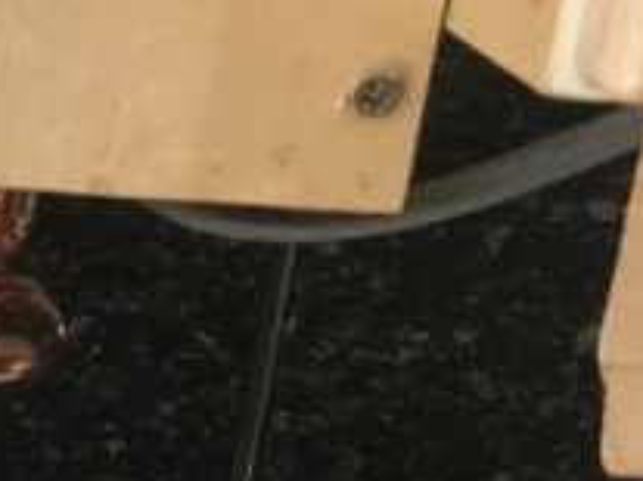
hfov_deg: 9.6
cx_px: -1187
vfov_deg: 8.7
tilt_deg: -20.7
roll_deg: -1.6
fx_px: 3119
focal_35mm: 168
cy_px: 645
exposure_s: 1/50
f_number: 2.2
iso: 25
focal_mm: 4.15
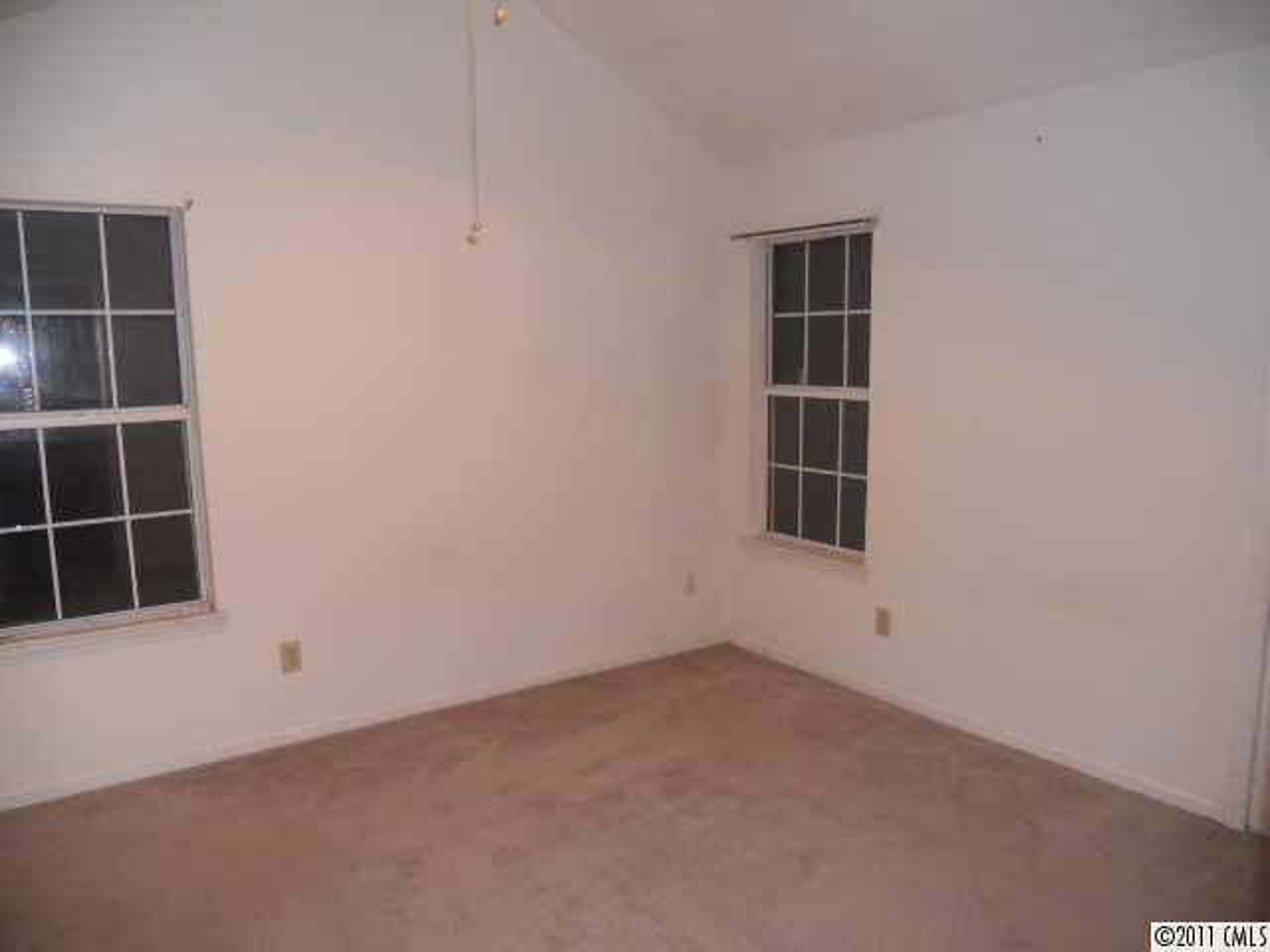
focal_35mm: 27
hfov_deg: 65.3
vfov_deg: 51.4
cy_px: 476
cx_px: 635
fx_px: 991
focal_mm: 4.9
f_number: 3.2
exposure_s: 1/25
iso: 200
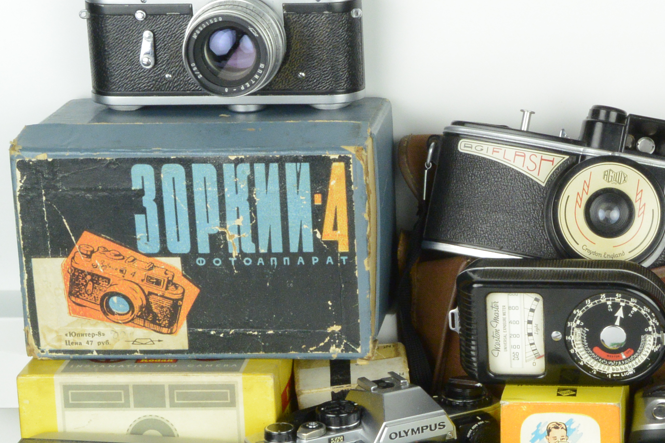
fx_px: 2142
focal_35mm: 116
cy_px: 282
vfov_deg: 11.8
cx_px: 611
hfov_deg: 17.4
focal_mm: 23.6
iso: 800
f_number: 16
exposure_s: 1/20
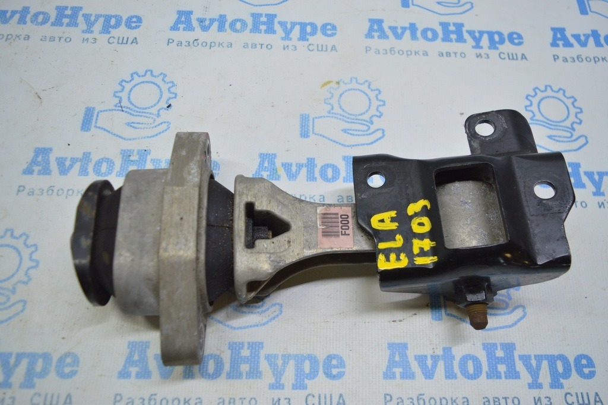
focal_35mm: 30
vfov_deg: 43.5
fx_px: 506
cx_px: 304
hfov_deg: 62.0
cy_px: 202
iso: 400
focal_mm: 20
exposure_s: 1/100
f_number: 3.5
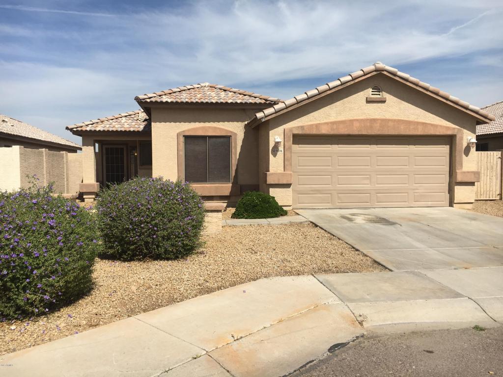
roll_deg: +0.7
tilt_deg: -2.9
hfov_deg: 61.7
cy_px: 188
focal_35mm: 29
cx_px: 252
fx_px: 421
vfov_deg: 48.2
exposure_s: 1/2849
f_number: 2.2
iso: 25
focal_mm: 4.15
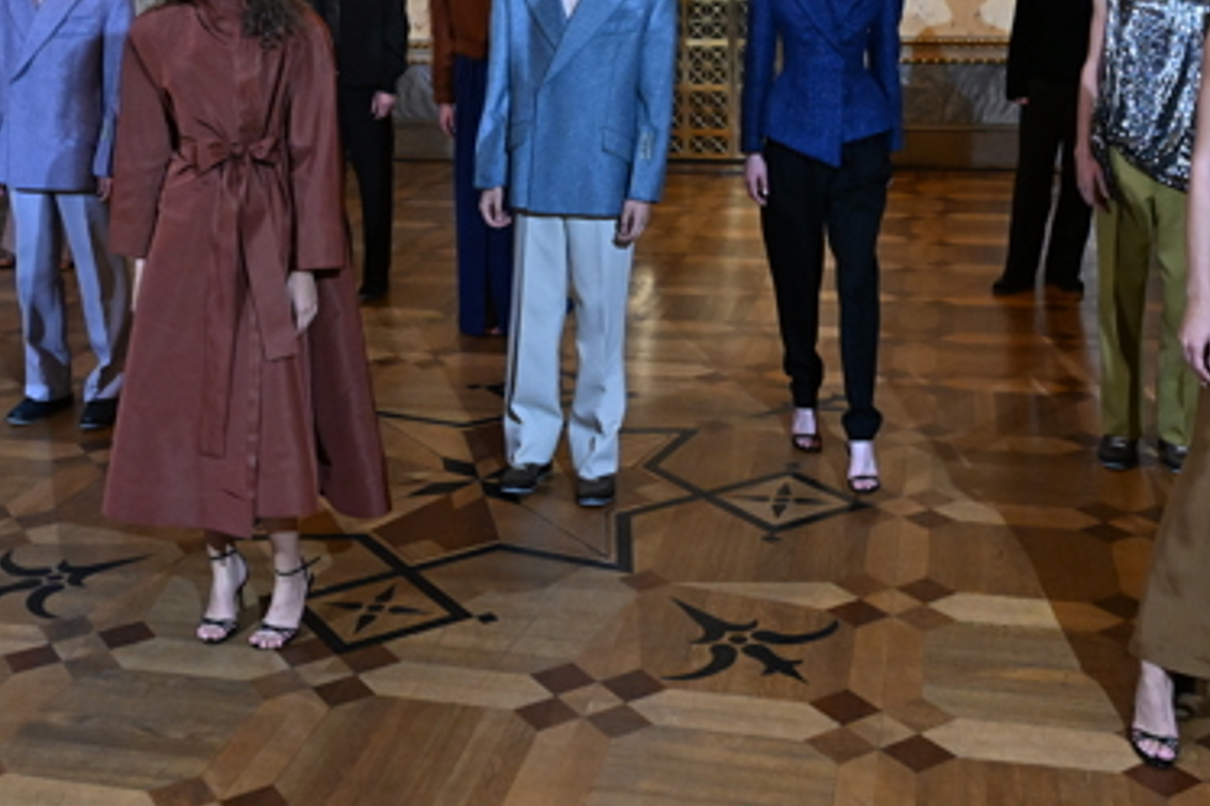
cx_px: 547
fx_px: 1644
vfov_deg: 27.0
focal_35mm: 49
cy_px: 159
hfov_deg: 40.4
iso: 6400
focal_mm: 26.5
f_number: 4
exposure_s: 1/400
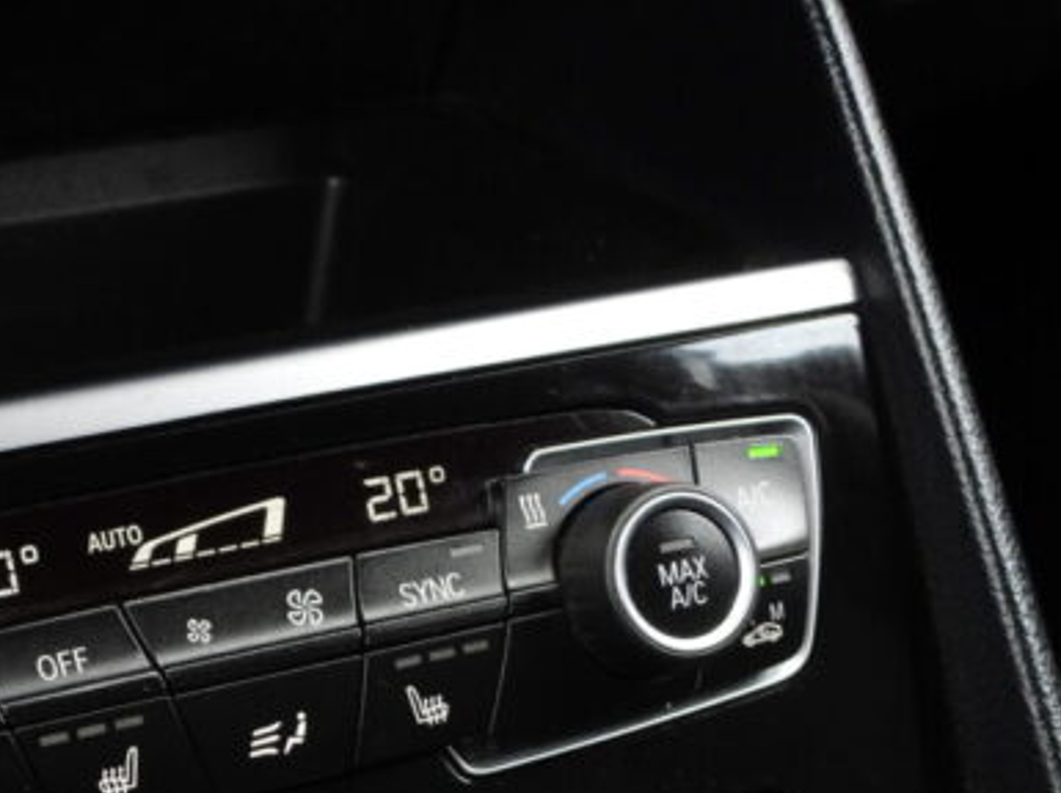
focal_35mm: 87
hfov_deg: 22.2
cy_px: 710
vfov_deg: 16.7
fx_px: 2664
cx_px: 176
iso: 320
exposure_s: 1/30
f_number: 3.2
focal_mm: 8.5
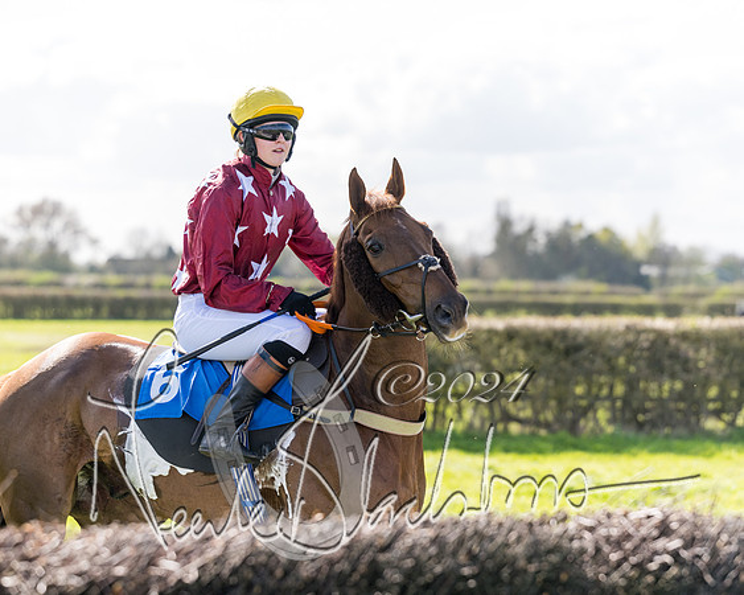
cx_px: 372
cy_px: 298
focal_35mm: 135
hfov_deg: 14.3
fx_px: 2975
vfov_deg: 11.4
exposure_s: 1/2000
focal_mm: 120
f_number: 4
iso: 400
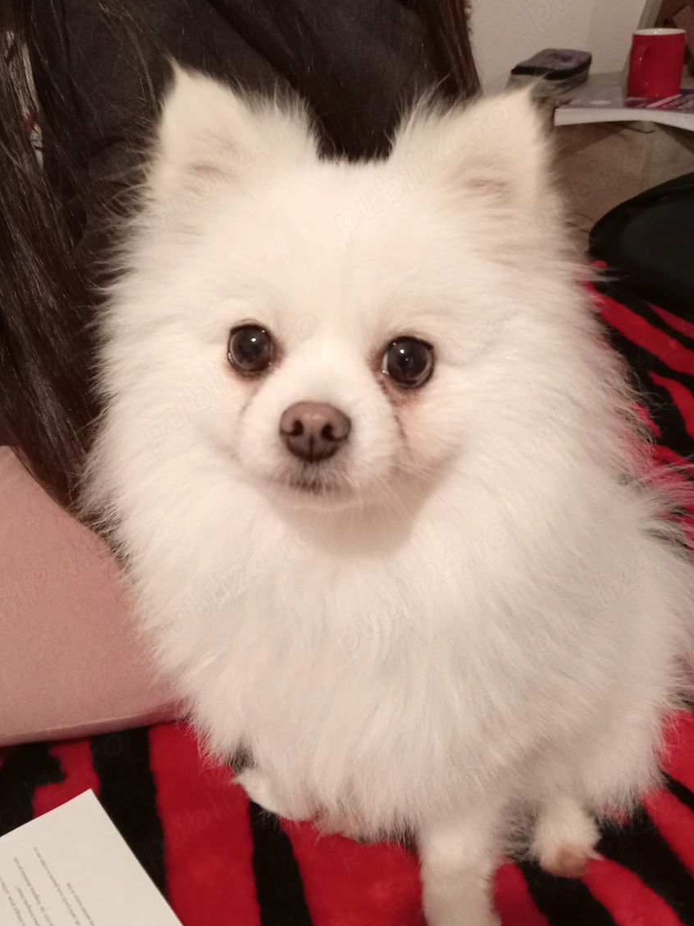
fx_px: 856
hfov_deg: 44.1
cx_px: 325
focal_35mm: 32
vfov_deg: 56.7
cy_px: 424
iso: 3946
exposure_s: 1/33.3
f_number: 1.8
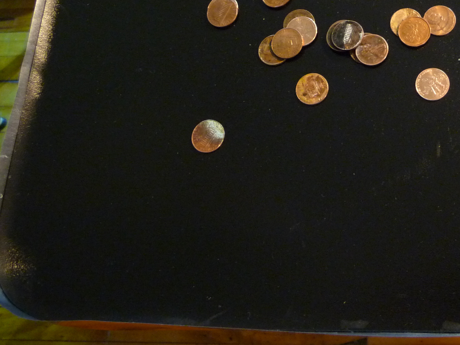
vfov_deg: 49.7
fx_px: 372
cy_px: 172
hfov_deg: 63.4
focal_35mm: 28
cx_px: 230
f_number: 3.3
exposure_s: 1/5
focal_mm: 4.7
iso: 400
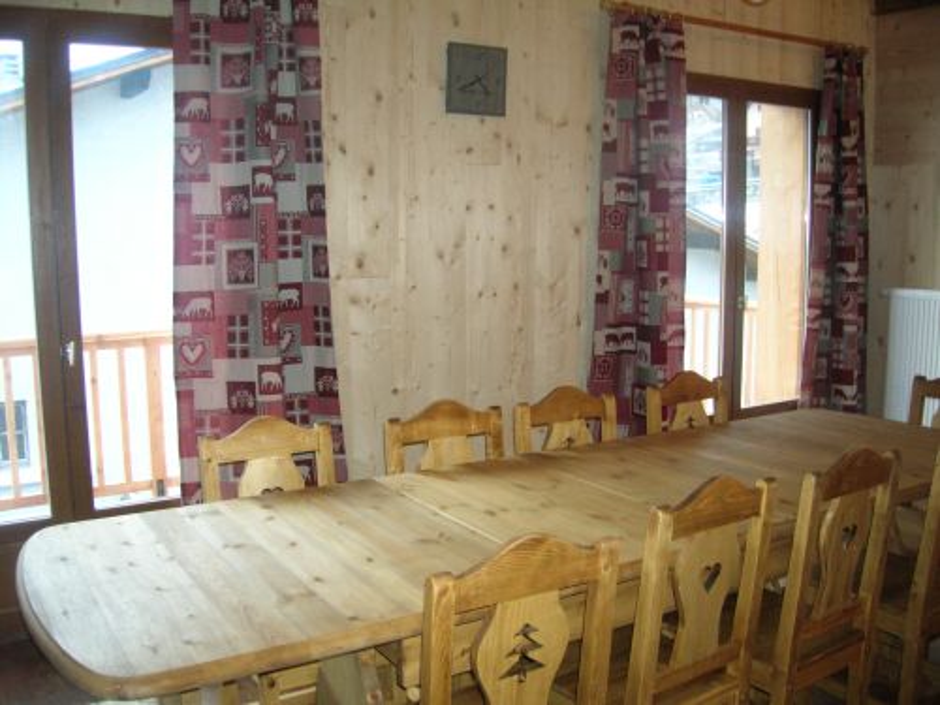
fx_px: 923
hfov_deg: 54.0
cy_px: 352
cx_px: 470
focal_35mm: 34
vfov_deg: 41.8
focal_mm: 5.7
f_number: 2.9
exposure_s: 1/9.1
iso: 200
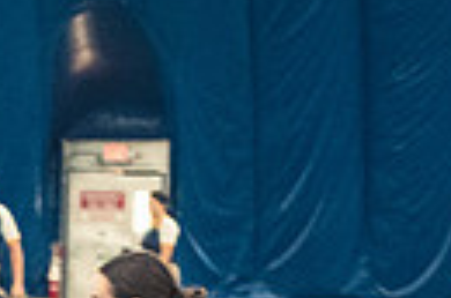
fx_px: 5861
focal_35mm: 469
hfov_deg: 4.4
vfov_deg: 2.9
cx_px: -406
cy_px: 530
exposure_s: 1/500
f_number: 2.8
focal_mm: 70
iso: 12800
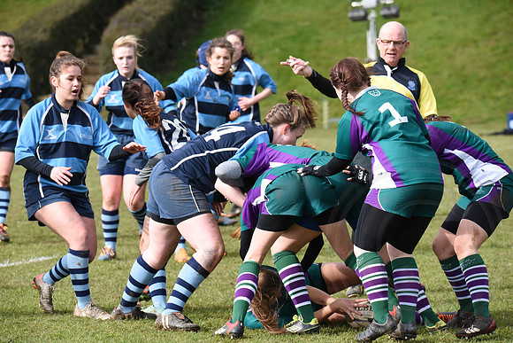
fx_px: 3848
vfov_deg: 5.1
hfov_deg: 7.6
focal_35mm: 270
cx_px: 256
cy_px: 172
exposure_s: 1/1250
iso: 2000
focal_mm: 270
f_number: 10
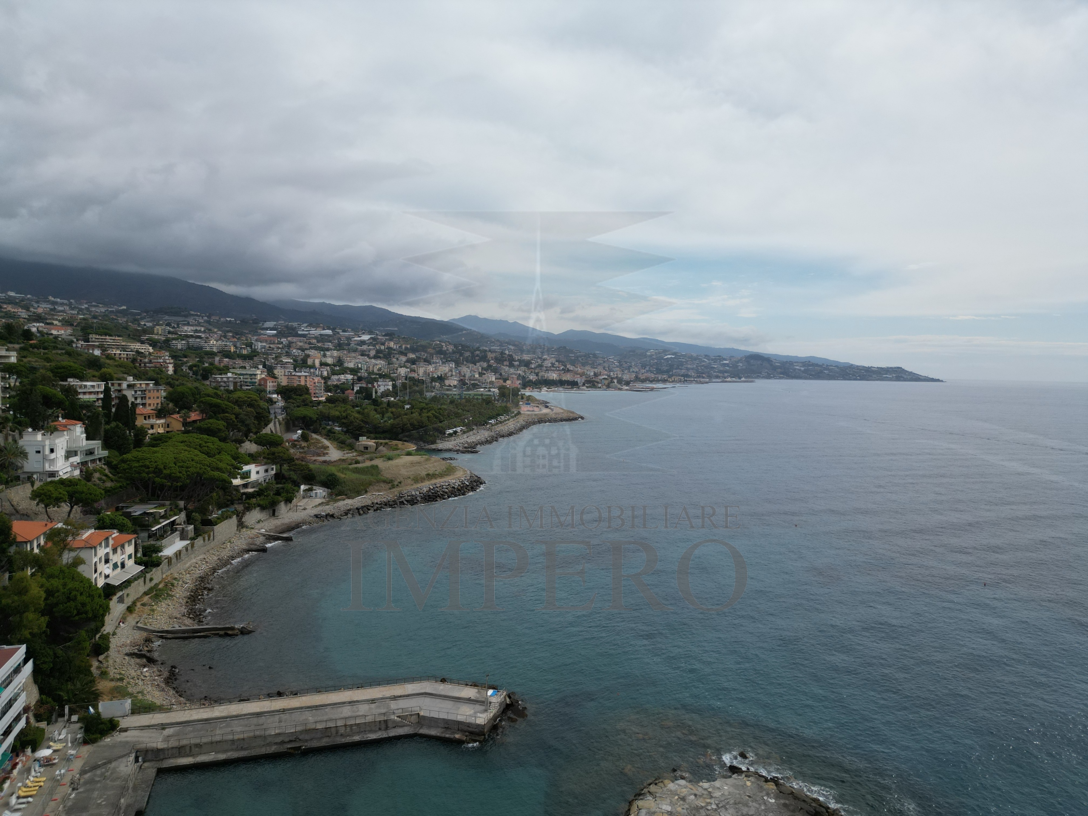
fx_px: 754
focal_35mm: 24
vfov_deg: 56.8
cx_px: 544
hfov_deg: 71.6
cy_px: 408
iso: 120
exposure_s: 1/4000
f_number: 1.7
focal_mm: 6.72
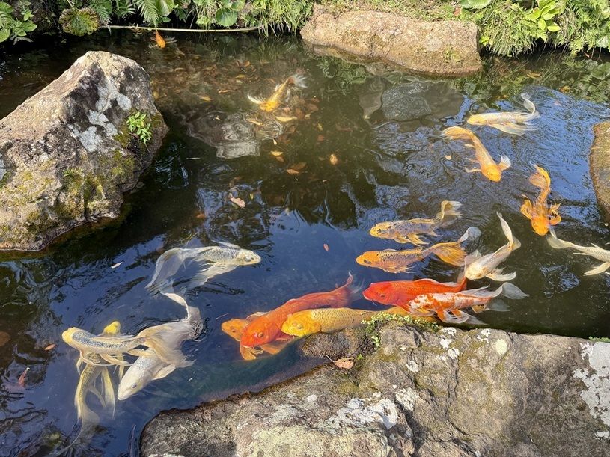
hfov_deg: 71.6
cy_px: 228
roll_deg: -7.2
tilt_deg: -43.8
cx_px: 305
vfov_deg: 56.8
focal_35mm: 24
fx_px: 423
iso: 100
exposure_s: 1/285
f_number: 1.78
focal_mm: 6.76
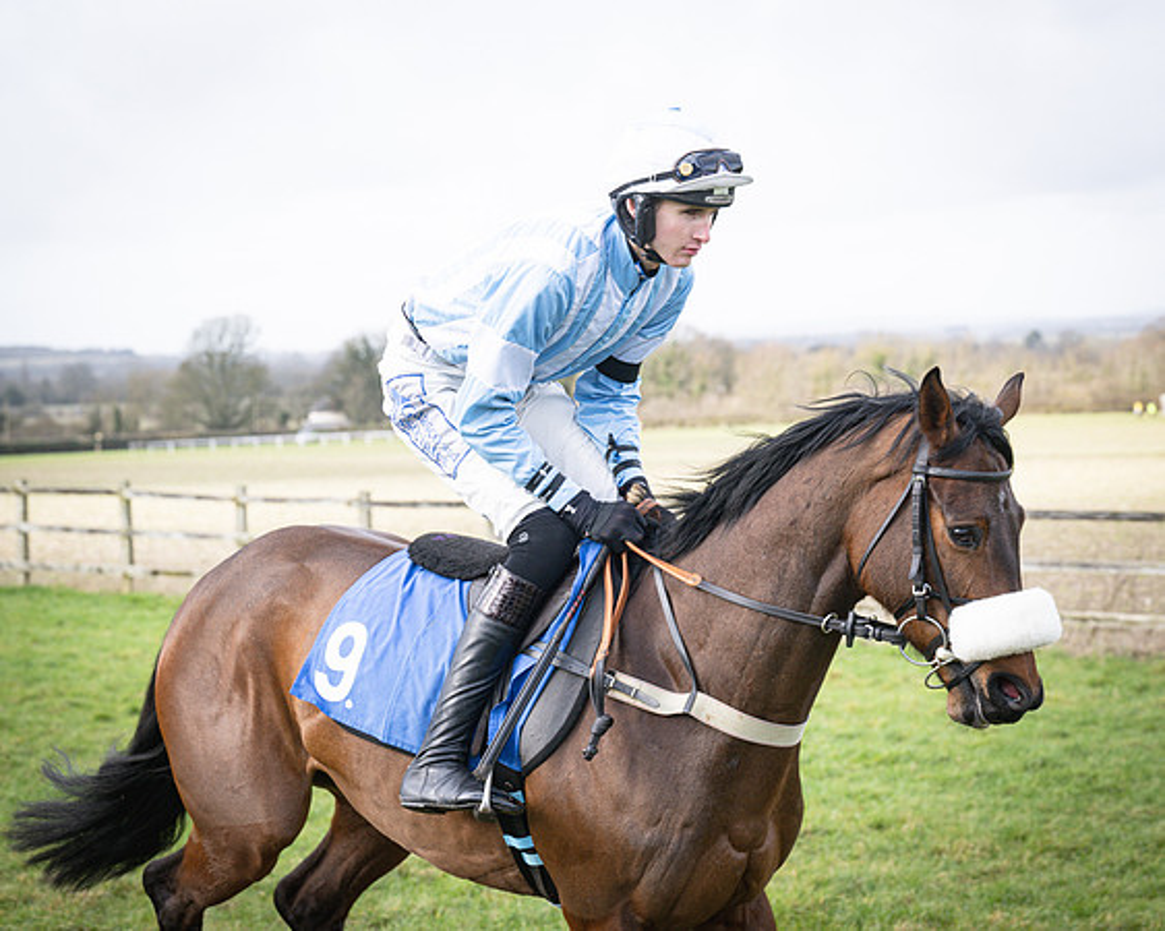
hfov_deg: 22.8
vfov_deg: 18.3
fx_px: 2891
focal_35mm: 84
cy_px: 436
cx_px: 694
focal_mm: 70
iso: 400
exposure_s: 1/1000
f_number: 5
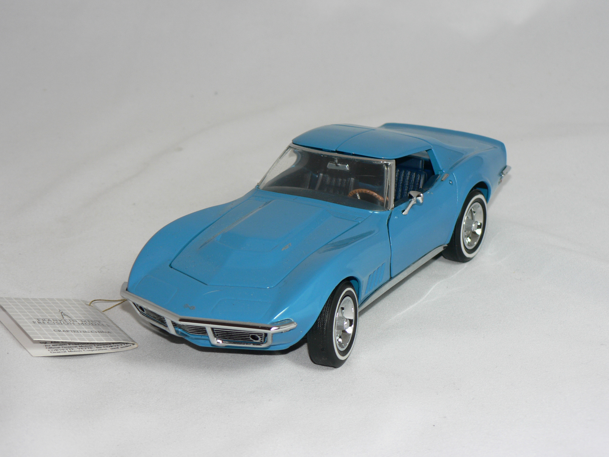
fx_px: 1601
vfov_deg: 16.2
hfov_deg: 21.5
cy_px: 228
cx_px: 304
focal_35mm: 91
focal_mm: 15.2
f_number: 3.2
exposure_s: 1/60
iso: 80
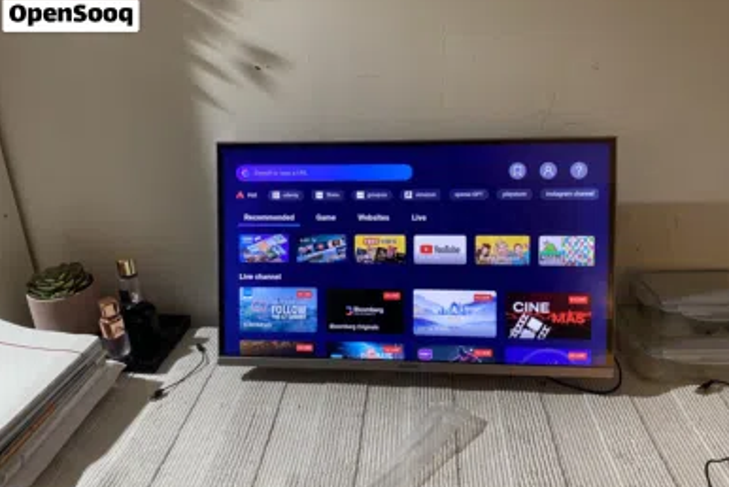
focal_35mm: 28
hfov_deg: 65.4
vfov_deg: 46.5
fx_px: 567
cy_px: 240
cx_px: 372
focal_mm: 4.25
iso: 200
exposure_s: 1/50
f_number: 1.8
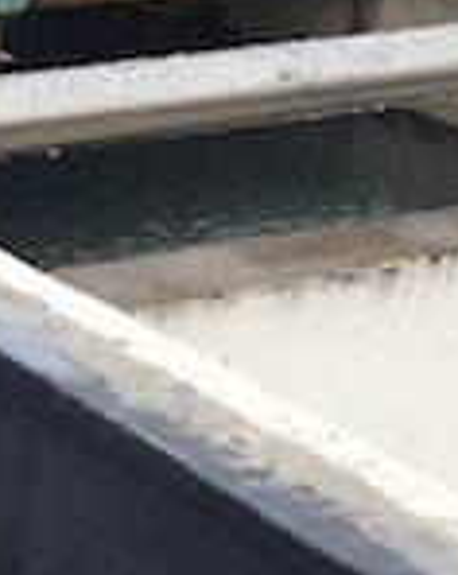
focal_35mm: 134
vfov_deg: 14.4
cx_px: -493
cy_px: 293
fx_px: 2275
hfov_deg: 10.5
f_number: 2.2
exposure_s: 1/291
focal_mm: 4.15
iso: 32
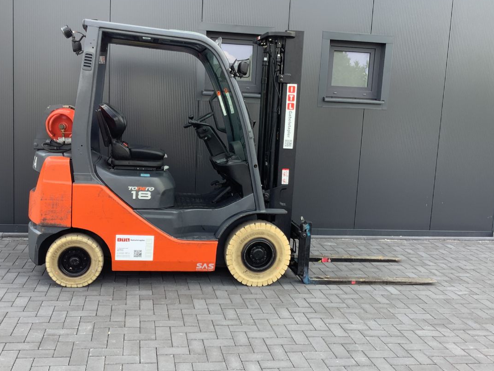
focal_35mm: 37
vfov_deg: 38.7
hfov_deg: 50.1
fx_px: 528
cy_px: 179
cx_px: 225
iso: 25
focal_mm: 3.3
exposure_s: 1/133
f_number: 2.4
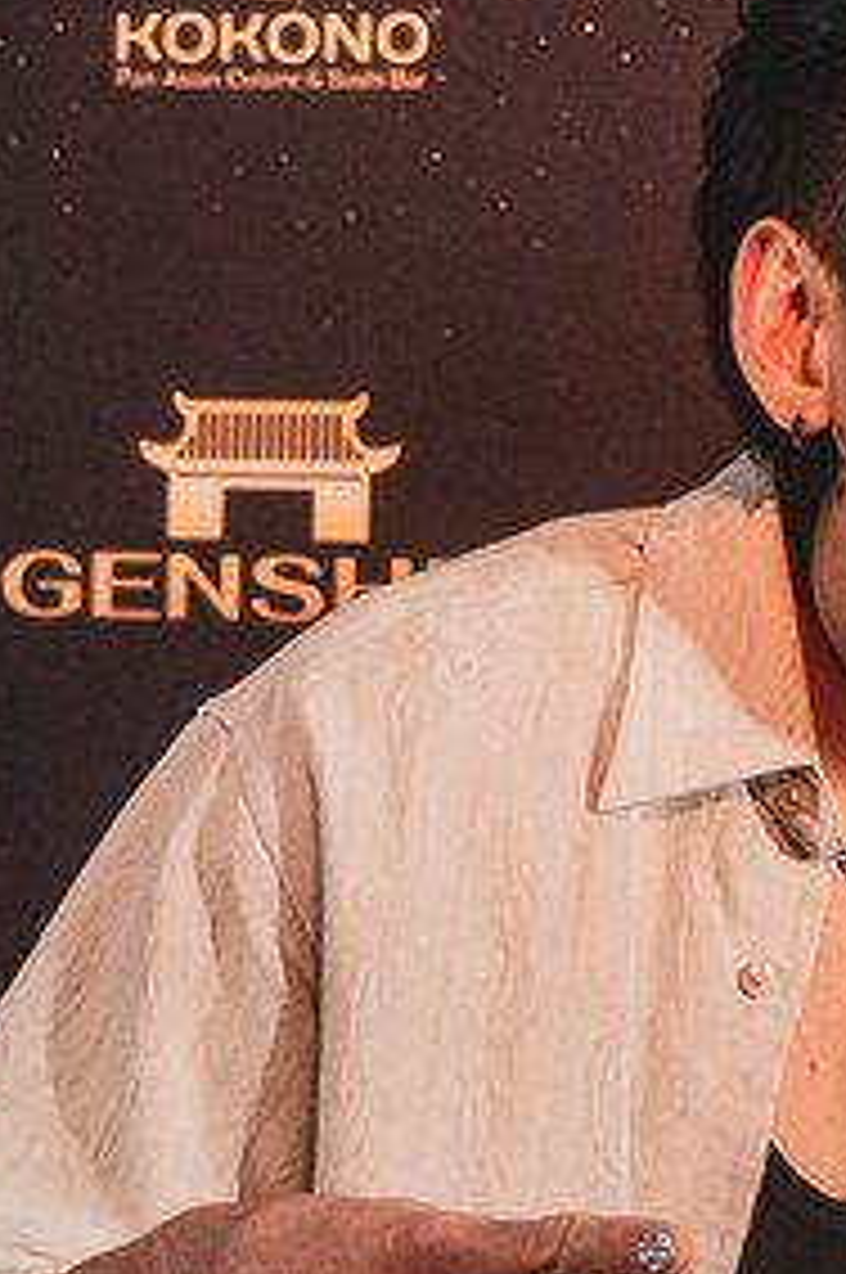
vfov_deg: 12.0
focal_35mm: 171
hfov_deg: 7.6
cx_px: 1877
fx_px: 6042
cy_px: 873
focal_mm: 33.1
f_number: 4
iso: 1250
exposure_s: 1/125
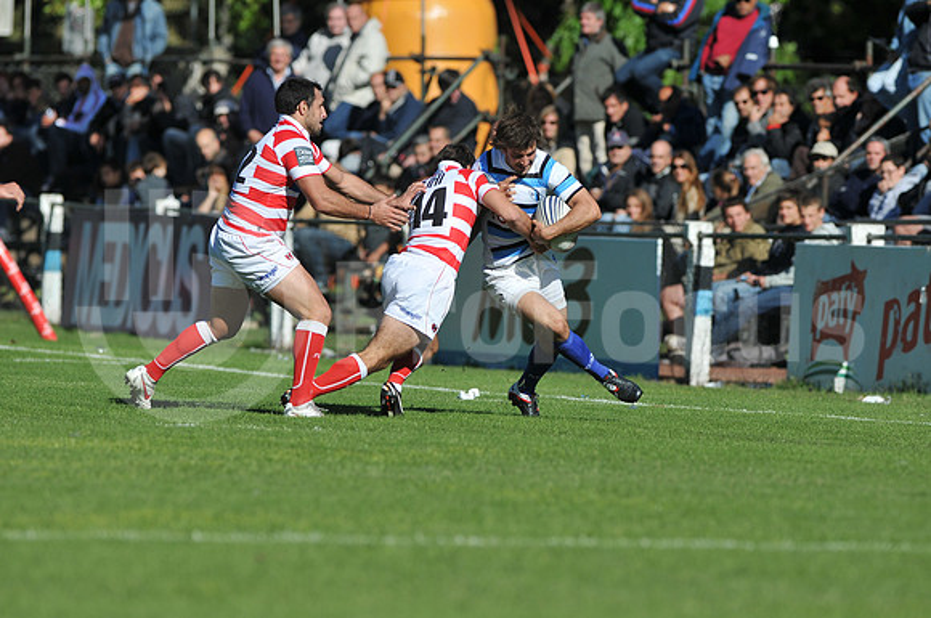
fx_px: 11621
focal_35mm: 450
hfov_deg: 4.6
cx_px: 466
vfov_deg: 3.0
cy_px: 309
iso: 200
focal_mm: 300
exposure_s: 1/3200
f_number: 3.5
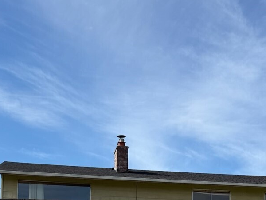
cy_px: 249
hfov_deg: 30.2
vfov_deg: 21.1
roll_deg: +0.7
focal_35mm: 64
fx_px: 492
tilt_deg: +6.9
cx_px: 158
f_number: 1.78
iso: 80
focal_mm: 6.76
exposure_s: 1/4167
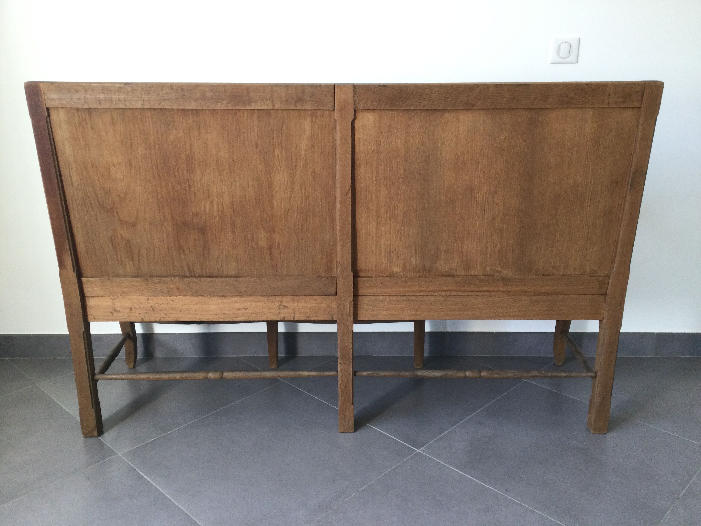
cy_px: 263
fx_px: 628
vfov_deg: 45.4
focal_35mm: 31
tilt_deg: -15.4
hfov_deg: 58.4
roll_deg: -0.9
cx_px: 350
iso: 50
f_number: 2.4
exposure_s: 1/33
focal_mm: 3.3
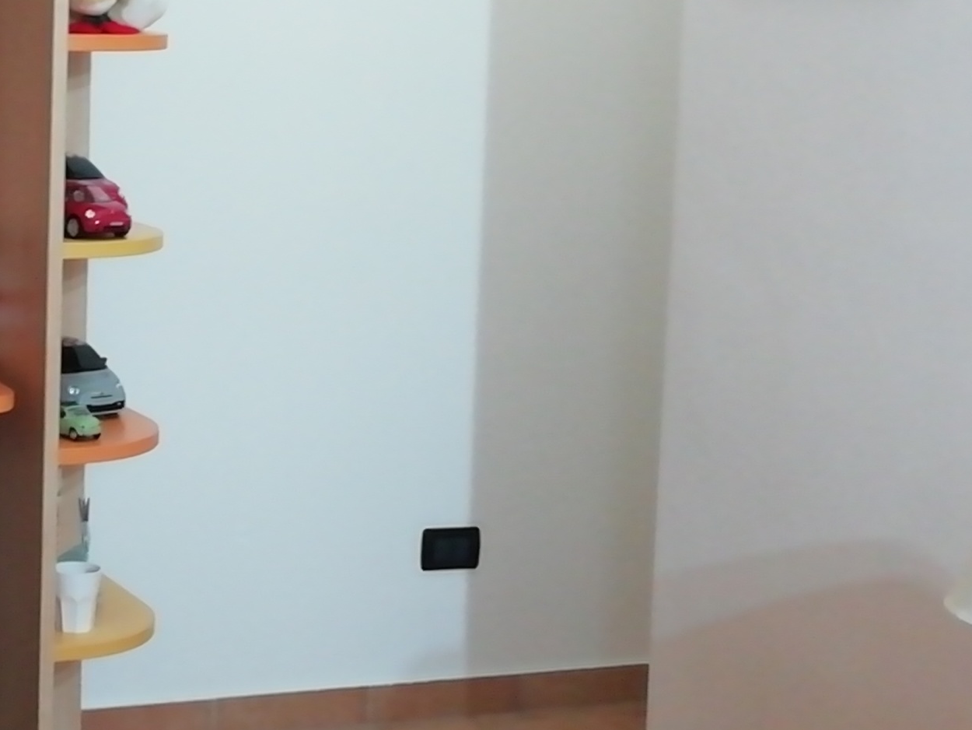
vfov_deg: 17.2
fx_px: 2415
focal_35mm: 86
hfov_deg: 21.9
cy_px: 280
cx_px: -5
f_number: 2.2
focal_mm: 3.46
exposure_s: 1/33.3
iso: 400
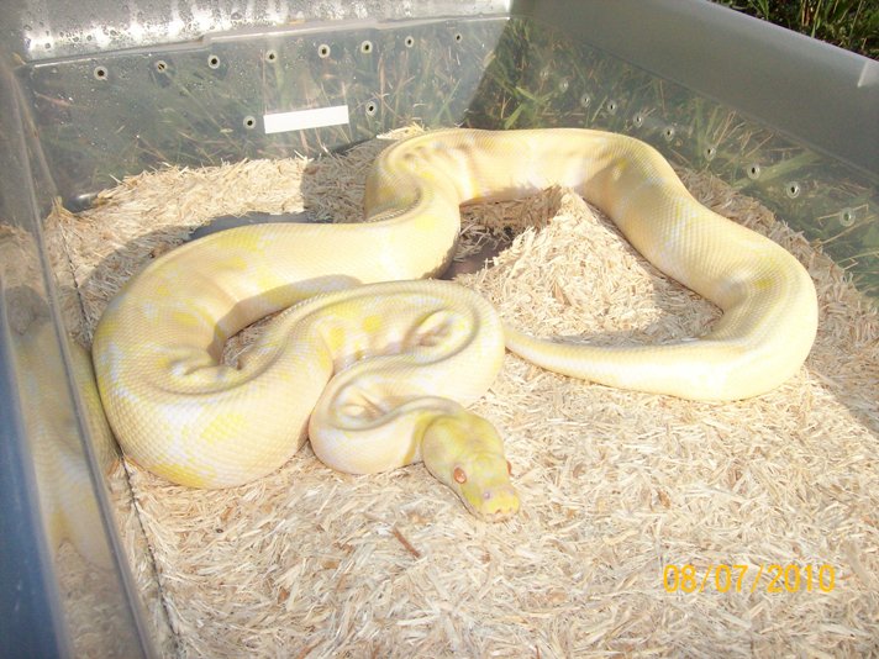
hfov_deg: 51.4
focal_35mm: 36
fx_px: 914
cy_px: 330
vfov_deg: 39.7
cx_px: 440
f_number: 4.8
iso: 140
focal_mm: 6
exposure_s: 1/1401
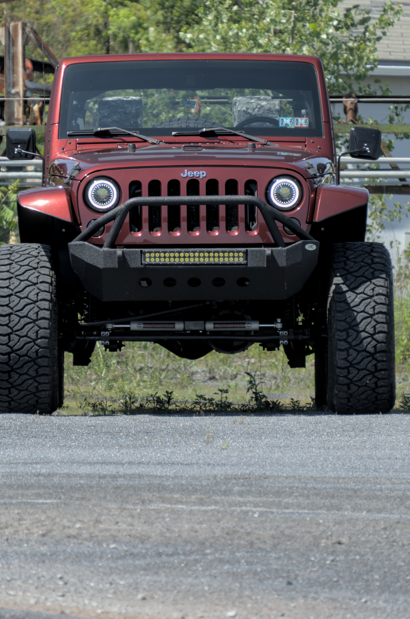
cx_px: 204
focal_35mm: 474
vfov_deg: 4.4
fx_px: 8134
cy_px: 216
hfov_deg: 2.9
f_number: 6.3
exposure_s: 1/125
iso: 50
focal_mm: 210
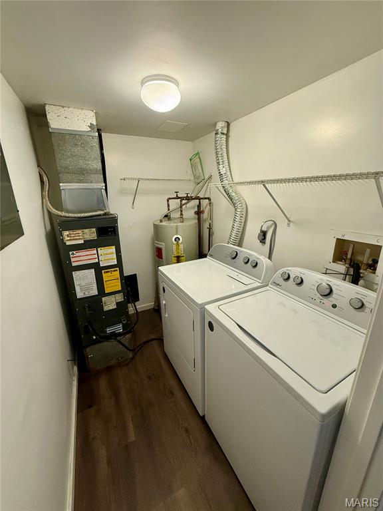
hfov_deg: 85.7
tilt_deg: -15.8
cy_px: 256
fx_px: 207
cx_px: 192
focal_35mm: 14
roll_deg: +0.6
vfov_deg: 102.1
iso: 320
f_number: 2.2
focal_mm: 2.22
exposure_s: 1/120
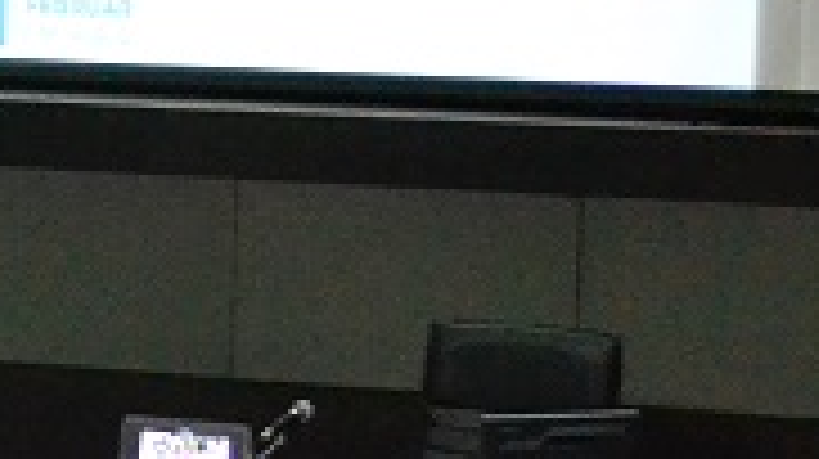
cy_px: 128
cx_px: -580
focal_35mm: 200
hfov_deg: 10.2
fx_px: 4346
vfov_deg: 6.0
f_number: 4.5
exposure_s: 1/40
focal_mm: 29
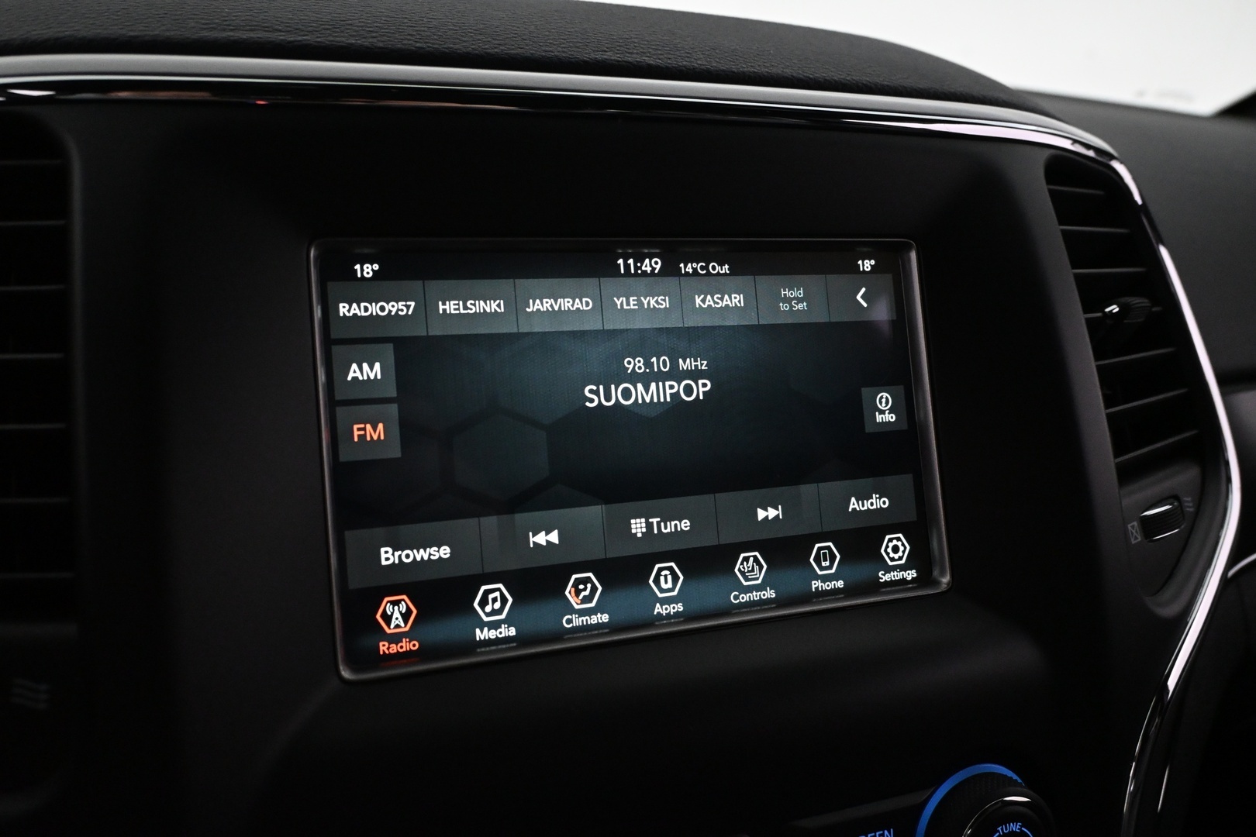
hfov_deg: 65.9
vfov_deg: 46.8
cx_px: 628
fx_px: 968
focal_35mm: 28
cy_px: 418
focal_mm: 18.5
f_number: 5
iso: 4000
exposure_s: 1/100
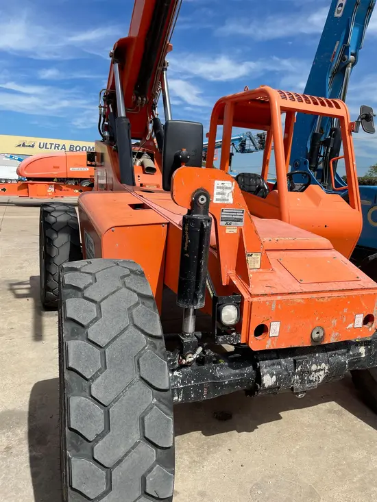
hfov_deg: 53.1
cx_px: 188
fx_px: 377
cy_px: 251
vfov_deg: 67.3
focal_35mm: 26
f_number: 1.6
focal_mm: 4.2
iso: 50
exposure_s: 1/5814
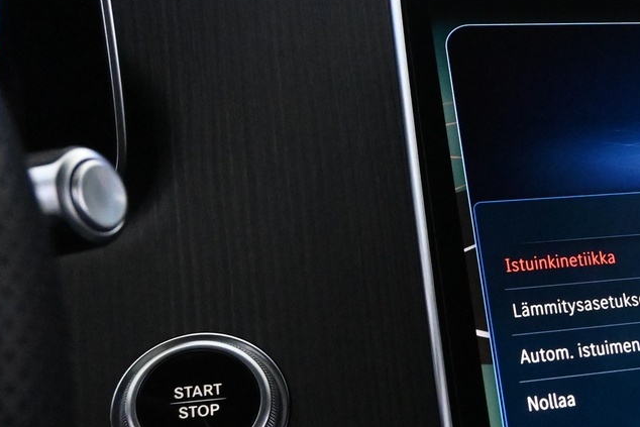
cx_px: 777
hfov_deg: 25.4
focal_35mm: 71
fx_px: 1261
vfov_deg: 19.1
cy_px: 320
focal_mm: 18.5
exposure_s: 1/80
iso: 6400
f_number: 4.5
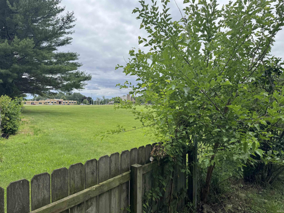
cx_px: 142
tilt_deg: -0.9
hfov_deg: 71.6
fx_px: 197
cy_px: 106
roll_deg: +0.2
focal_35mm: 24
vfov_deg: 56.8
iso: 80
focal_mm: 6.76
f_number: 1.78
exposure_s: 1/3096
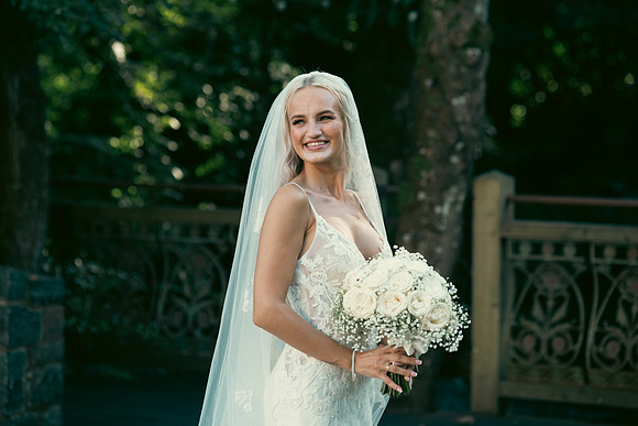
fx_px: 2393
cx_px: 319
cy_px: 213
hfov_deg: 15.2
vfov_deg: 10.2
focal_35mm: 135
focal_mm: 135
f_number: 3.5
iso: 160
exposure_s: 1/200
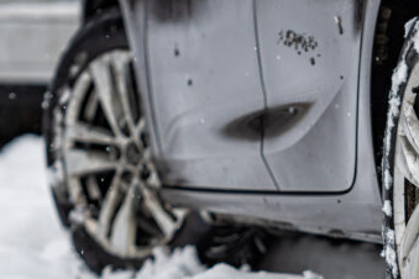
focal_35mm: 452
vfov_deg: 3.0
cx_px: 350
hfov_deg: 4.6
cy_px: 229
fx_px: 5260
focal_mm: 140
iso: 125
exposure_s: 1/400
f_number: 2.8
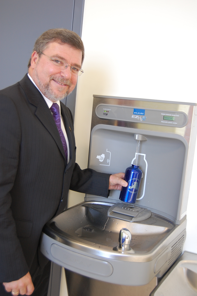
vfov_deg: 46.4
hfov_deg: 31.8
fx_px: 345
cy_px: 148
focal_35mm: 42
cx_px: 98
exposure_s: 1/60
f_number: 4.2
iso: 400
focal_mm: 28
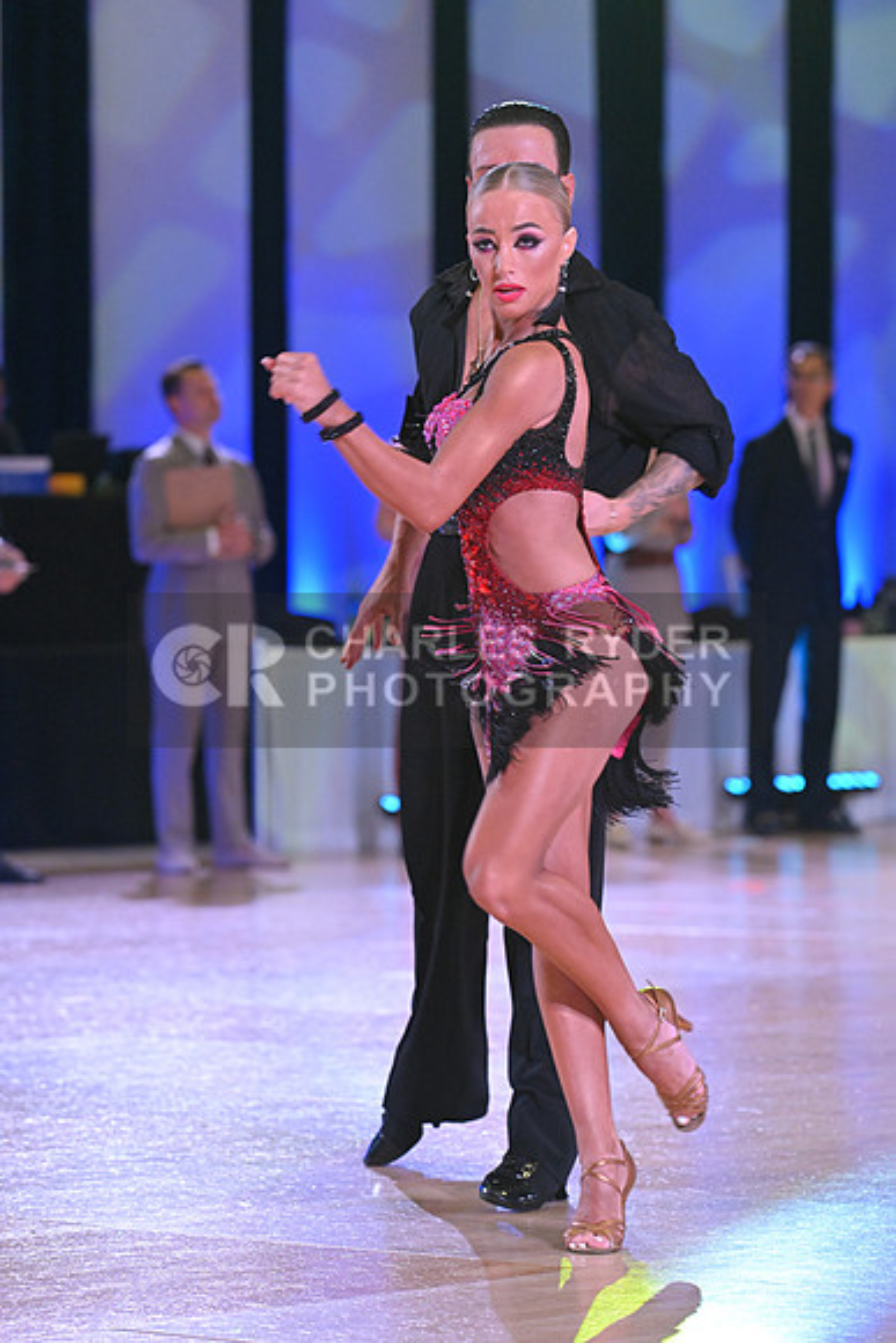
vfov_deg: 12.1
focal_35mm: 170
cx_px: 448
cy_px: 672
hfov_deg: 8.1
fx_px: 6342
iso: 4000
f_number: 5
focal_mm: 170
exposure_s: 1/400
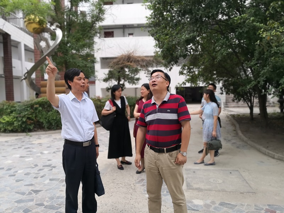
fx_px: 222
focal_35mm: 27
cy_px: 106
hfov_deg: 65.3
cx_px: 142
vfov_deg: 51.4
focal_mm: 3.95
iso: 160
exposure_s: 1/900
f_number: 4
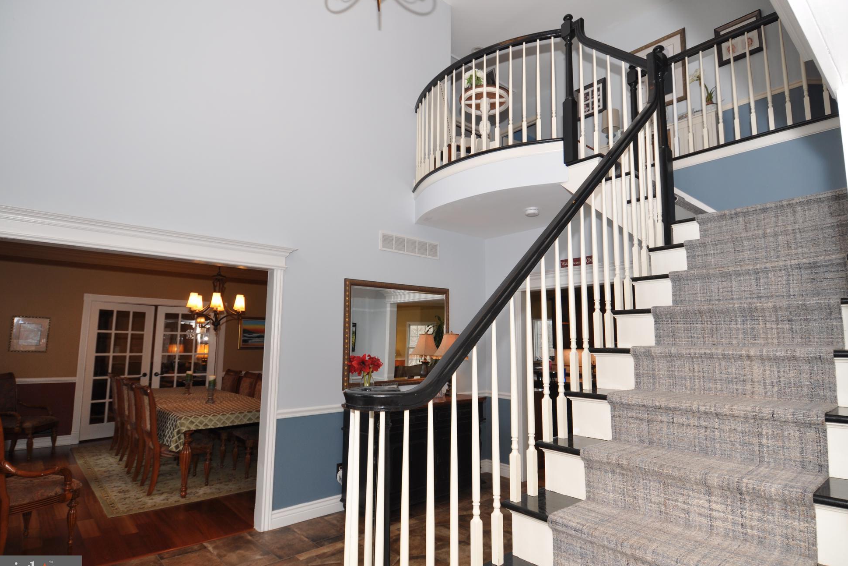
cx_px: 433
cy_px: 289
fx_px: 448
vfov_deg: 64.5
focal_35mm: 19
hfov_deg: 86.9
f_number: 4
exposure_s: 1/60
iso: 250
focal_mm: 12
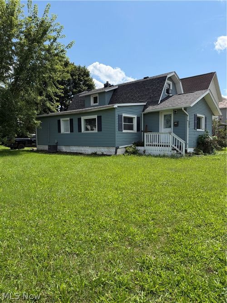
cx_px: 114
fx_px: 210
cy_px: 152
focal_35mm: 24
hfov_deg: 56.8
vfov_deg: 71.6
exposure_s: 1/4975
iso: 100
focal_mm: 6.76
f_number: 1.78
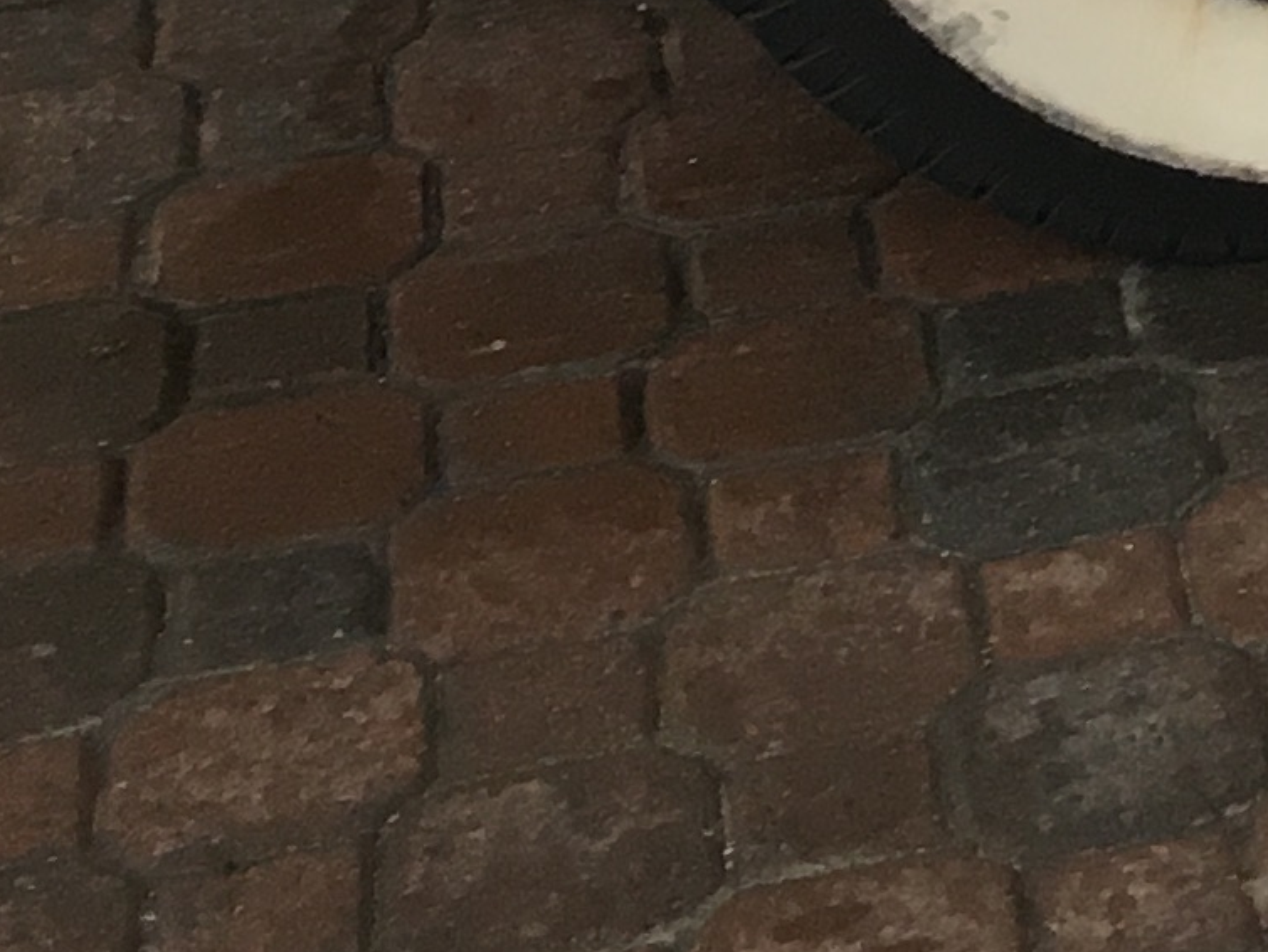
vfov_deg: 8.6
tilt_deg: -13.6
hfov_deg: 11.5
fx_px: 5680
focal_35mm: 155
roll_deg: -0.4
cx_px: 2482
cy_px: -1475
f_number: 2.2
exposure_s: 1/40
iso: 25
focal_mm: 4.15
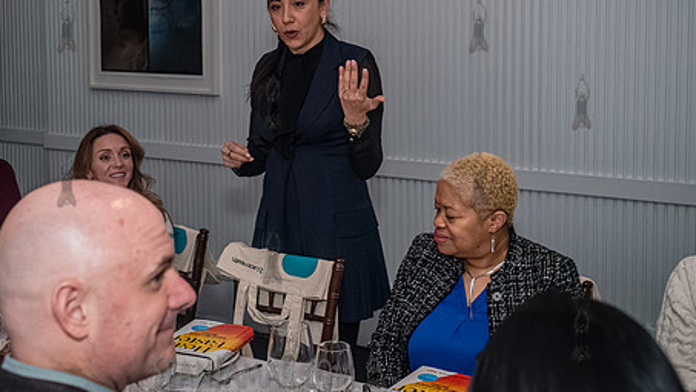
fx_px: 923
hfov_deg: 41.2
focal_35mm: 50
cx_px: 296
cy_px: 101
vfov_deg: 23.7
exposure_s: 1/320
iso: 6400
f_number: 4.5
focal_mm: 35
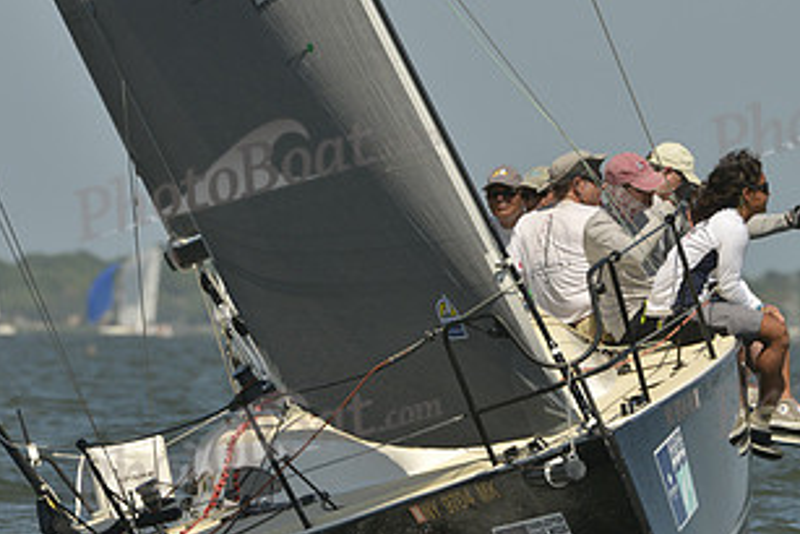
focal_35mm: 755
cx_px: 579
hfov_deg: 2.7
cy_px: 272
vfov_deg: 1.8
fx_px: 16785
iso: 280
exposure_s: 1/1250
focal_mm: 400
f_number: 9
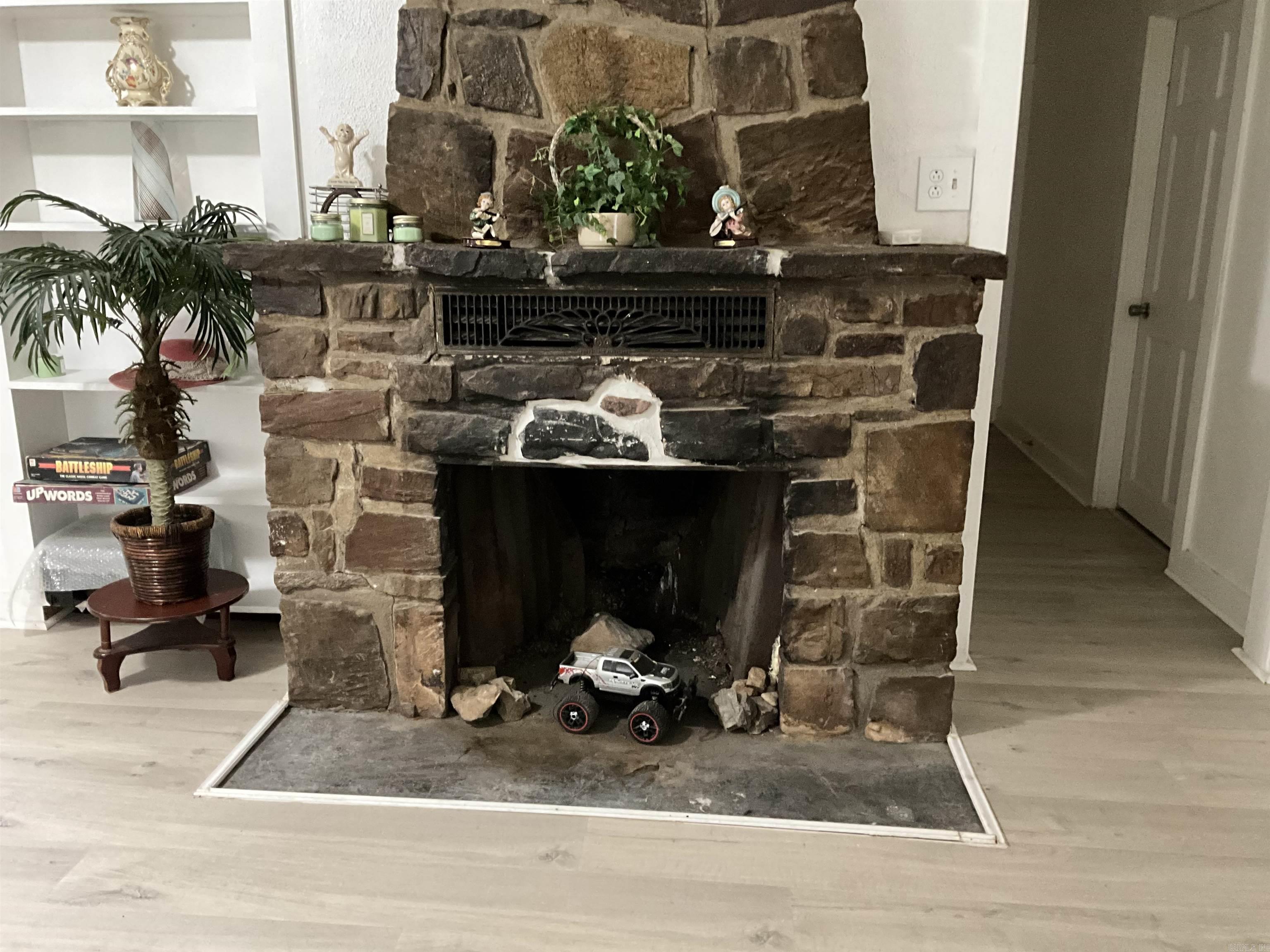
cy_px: 476
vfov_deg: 48.2
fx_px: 1064
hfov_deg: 61.7
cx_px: 635
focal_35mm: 29
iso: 500
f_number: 1.8
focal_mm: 3
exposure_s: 1/30
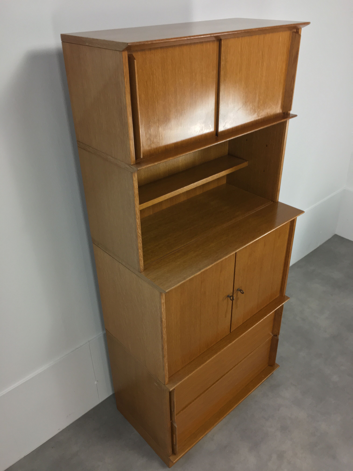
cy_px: 236
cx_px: 176
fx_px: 394
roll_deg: +1.6
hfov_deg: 48.2
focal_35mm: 29
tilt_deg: -31.5
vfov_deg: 61.7
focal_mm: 4.15
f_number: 2.2
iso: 64
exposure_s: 1/33
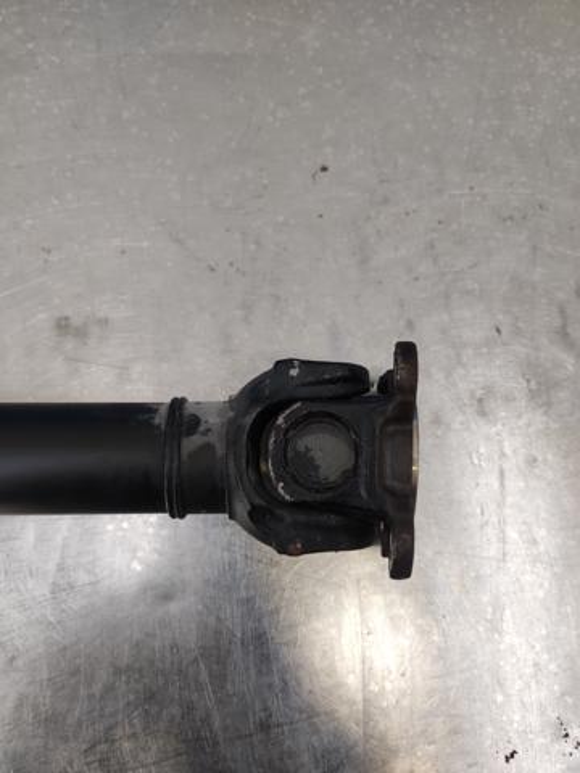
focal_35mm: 25
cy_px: 386
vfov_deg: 69.4
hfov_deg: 54.9
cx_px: 290
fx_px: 559
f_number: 1.79
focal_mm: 4.7
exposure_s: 1/100
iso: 387
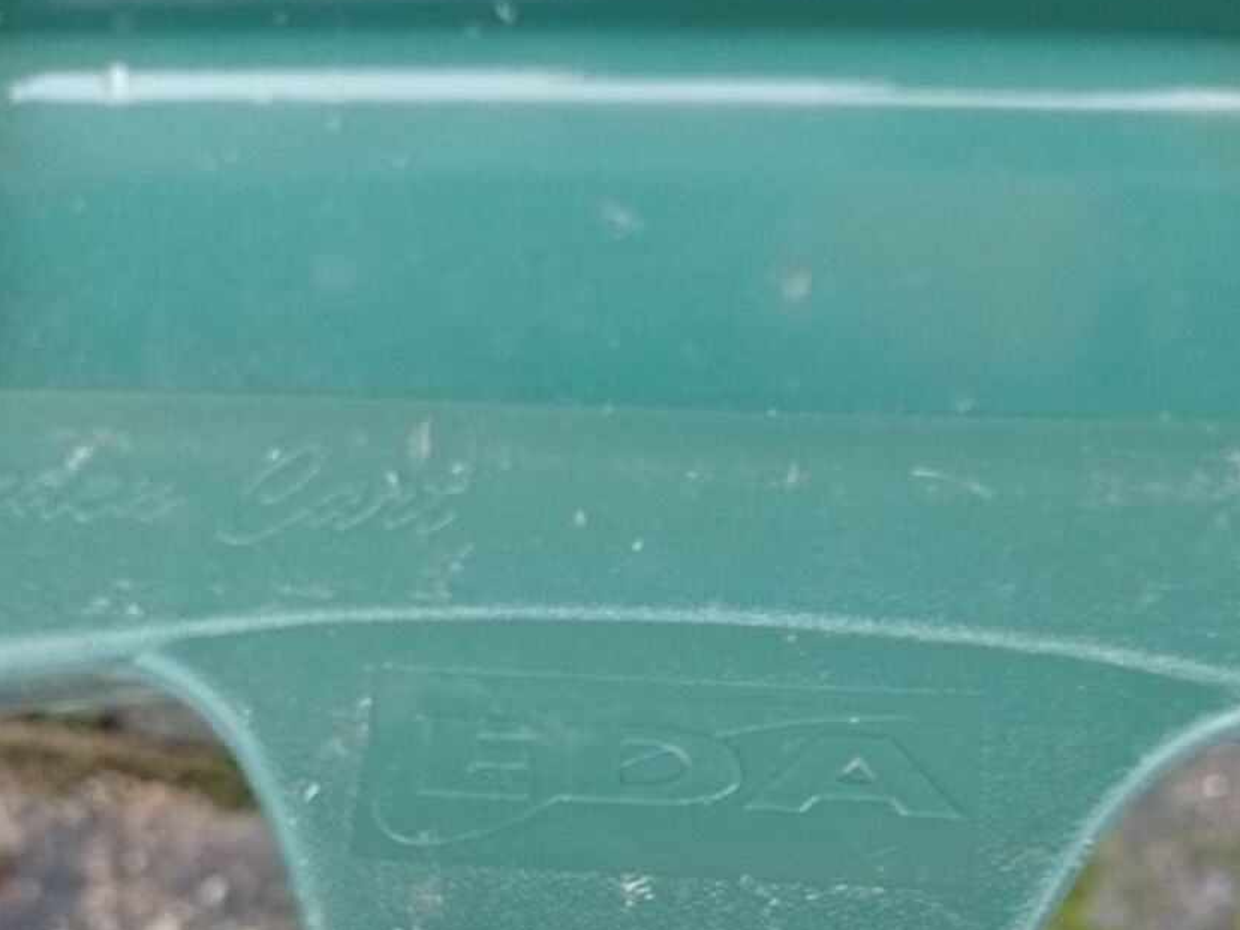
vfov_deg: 30.6
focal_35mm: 45
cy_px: 854
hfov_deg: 41.9
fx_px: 1612
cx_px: 746
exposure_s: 1/33.3
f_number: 1.8
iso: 712
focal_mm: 4.04
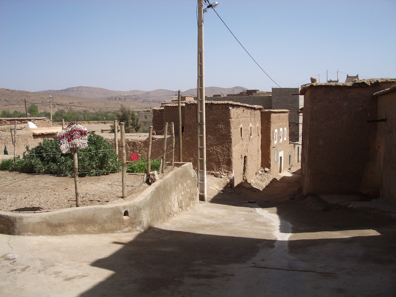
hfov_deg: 52.6
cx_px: 198
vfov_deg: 40.7
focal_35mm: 35
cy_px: 148
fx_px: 400
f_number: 4.3
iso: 80
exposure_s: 1/500
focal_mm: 5.8
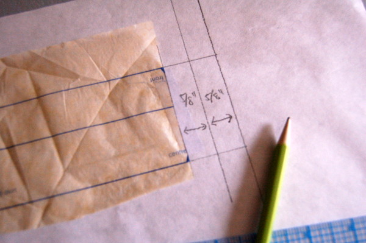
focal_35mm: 34
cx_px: 183
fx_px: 350
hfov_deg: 55.1
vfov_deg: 38.3
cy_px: 122
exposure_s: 1/60
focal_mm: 23
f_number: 4
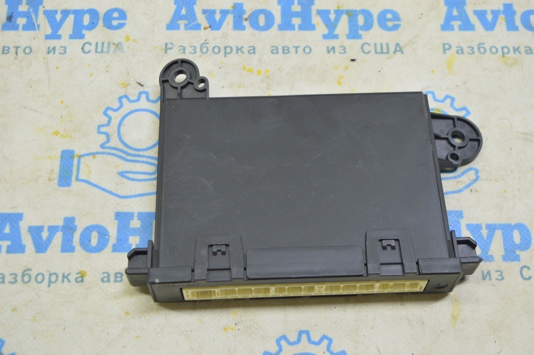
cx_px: 267
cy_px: 178
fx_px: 756
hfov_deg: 38.9
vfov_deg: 26.4
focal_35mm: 51
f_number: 5.6
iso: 400
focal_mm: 34
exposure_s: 1/20
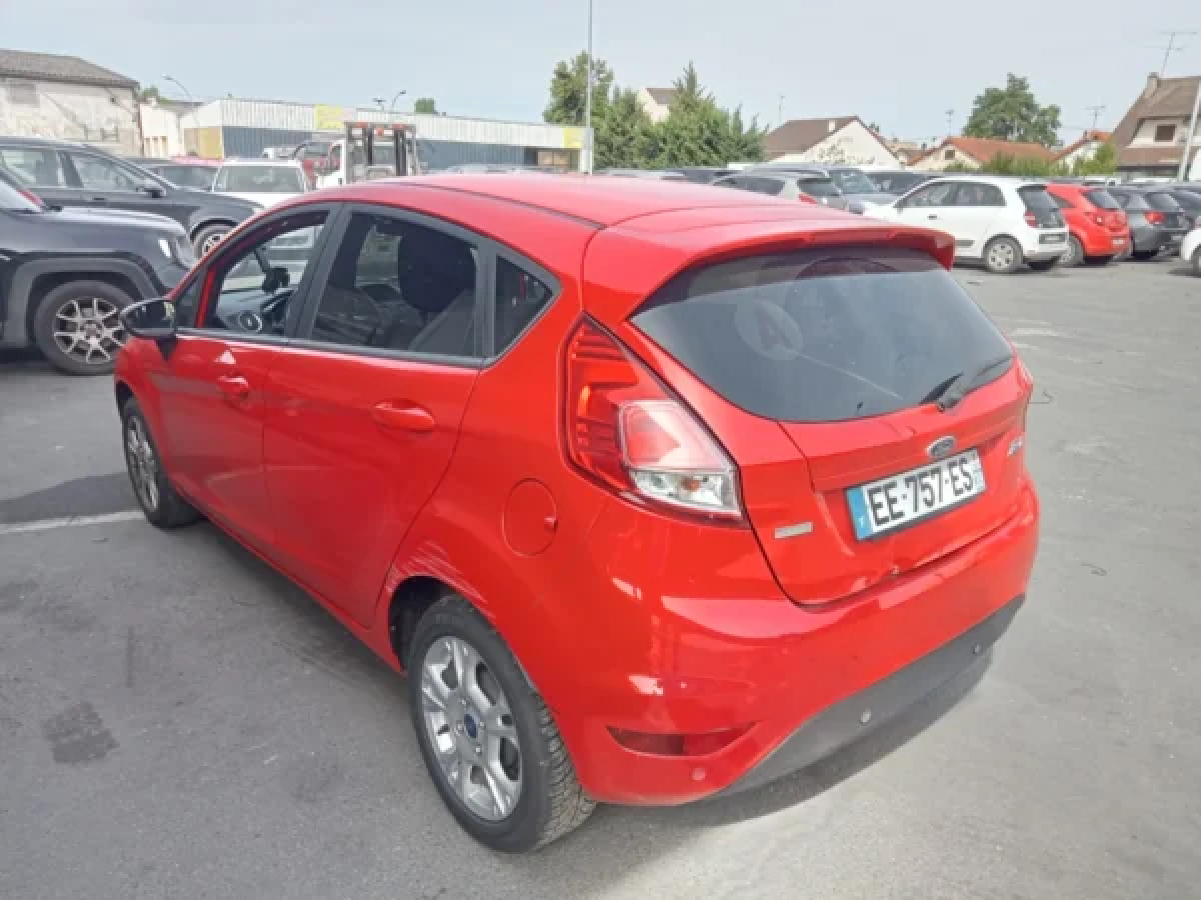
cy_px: 450
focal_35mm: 28
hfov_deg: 63.4
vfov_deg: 49.7
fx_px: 971
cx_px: 600
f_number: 2.2
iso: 100
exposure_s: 1/190
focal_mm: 3.46
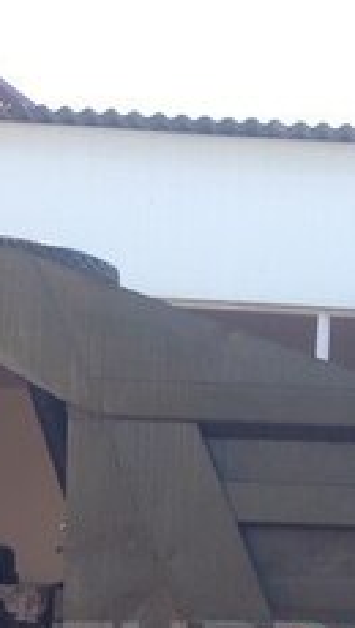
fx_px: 1717
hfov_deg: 11.7
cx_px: 330
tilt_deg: -4.5
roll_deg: -2.3
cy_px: 662
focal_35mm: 103
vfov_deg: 19.9
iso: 50
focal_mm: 4.12
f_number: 2.4
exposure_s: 1/178
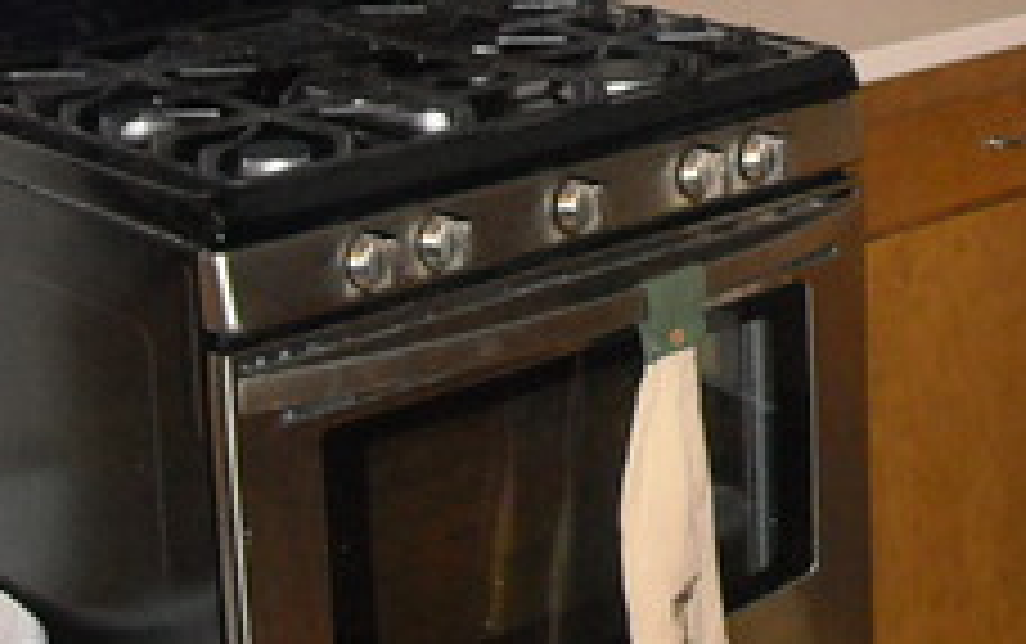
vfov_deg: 12.3
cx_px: 1224
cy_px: -144
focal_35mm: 104
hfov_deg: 18.9
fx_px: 2911
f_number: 2.8
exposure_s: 1/60
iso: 400
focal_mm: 5.7
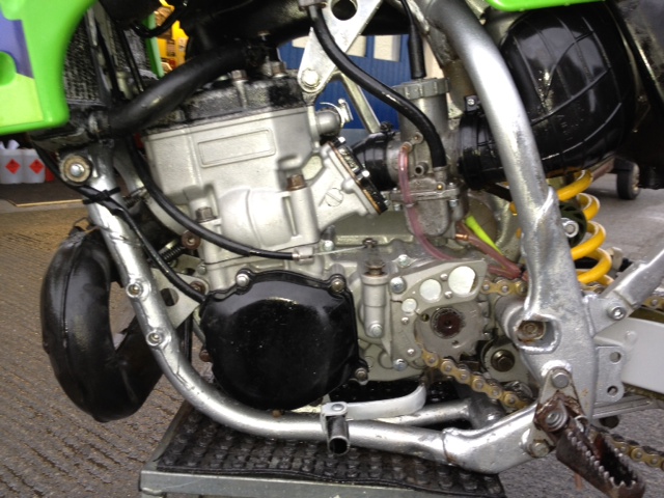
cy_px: 249
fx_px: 671
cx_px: 332
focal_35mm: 35
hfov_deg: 52.6
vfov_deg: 40.7
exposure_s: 1/20
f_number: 2.4
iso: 64
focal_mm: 4.28
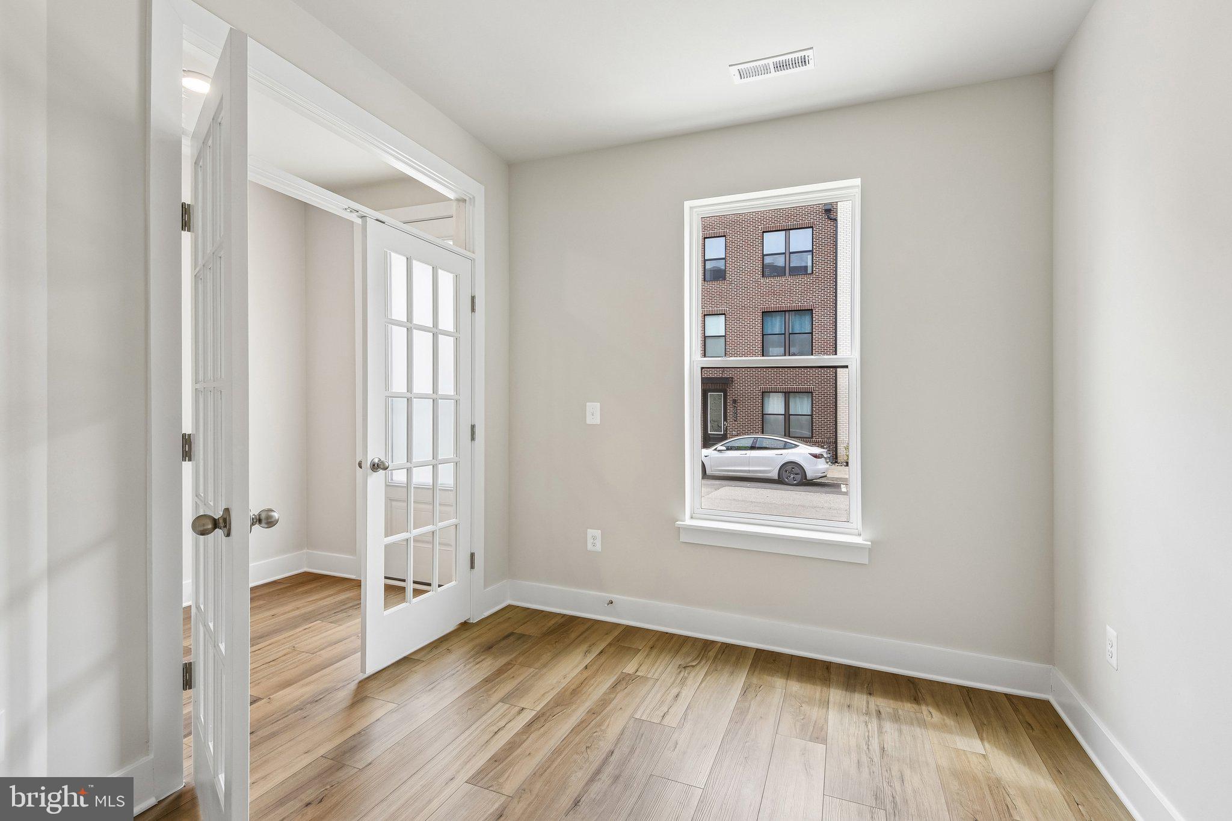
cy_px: 410
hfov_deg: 96.7
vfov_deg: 73.7
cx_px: 616
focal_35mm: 16
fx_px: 547
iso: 400
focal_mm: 16
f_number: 8
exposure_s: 1/50
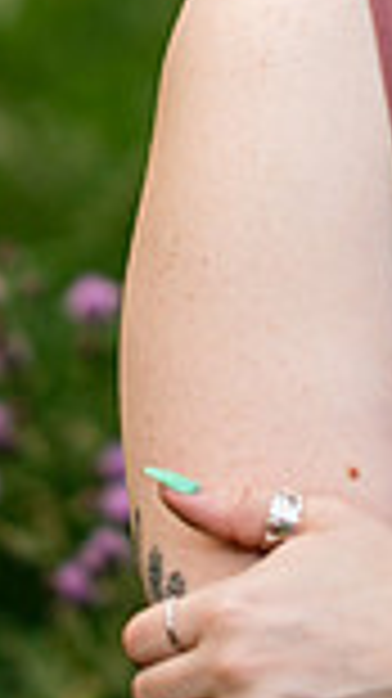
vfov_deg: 4.7
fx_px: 8477
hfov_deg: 2.6
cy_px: -344
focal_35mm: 458
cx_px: 647
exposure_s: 1/100
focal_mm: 85
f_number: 1.8
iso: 50
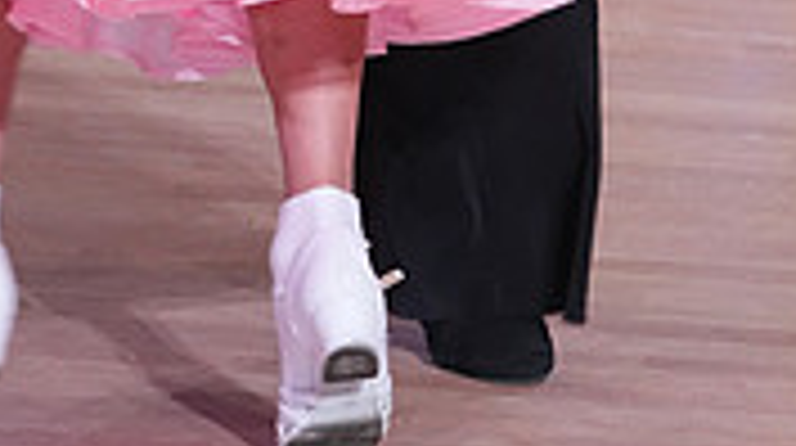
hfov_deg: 5.5
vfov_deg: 3.0
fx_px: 8263
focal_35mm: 392
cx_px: -2
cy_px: -752
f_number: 6.3
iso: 3200
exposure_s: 1/250
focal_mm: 114
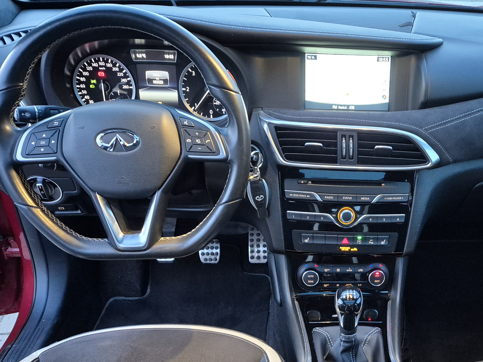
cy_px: 296
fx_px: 530
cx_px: 332
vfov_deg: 36.3
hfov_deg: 48.0
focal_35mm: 38
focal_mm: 5.4
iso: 1600
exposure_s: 1/50
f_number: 1.8
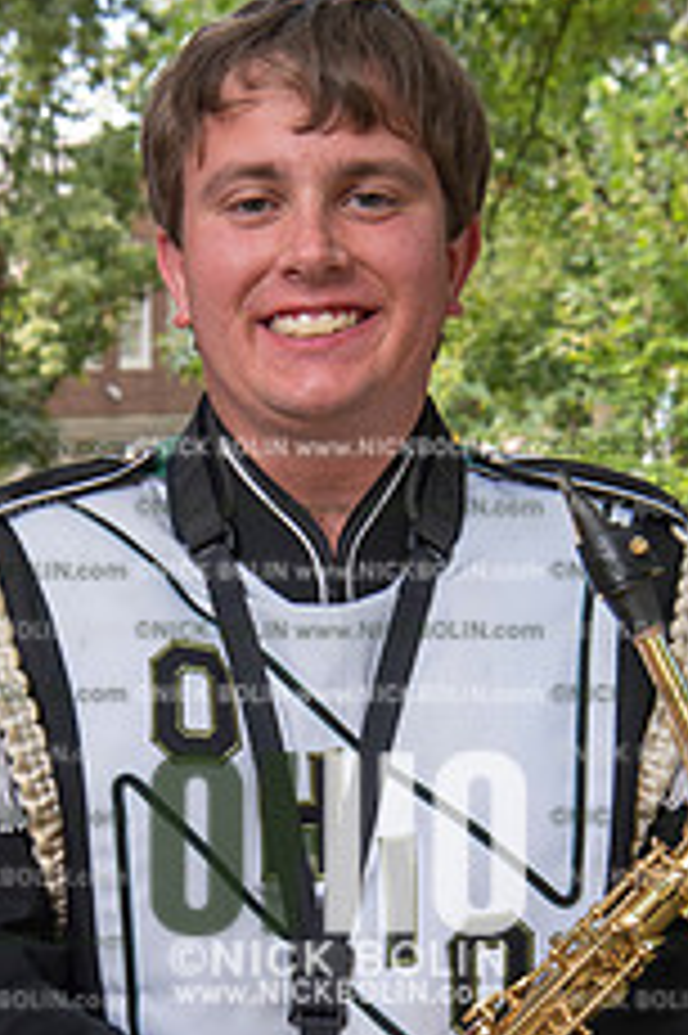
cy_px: 878
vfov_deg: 23.2
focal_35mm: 86
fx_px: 2469
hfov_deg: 15.9
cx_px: 337
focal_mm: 44
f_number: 8
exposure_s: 1/100
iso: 500
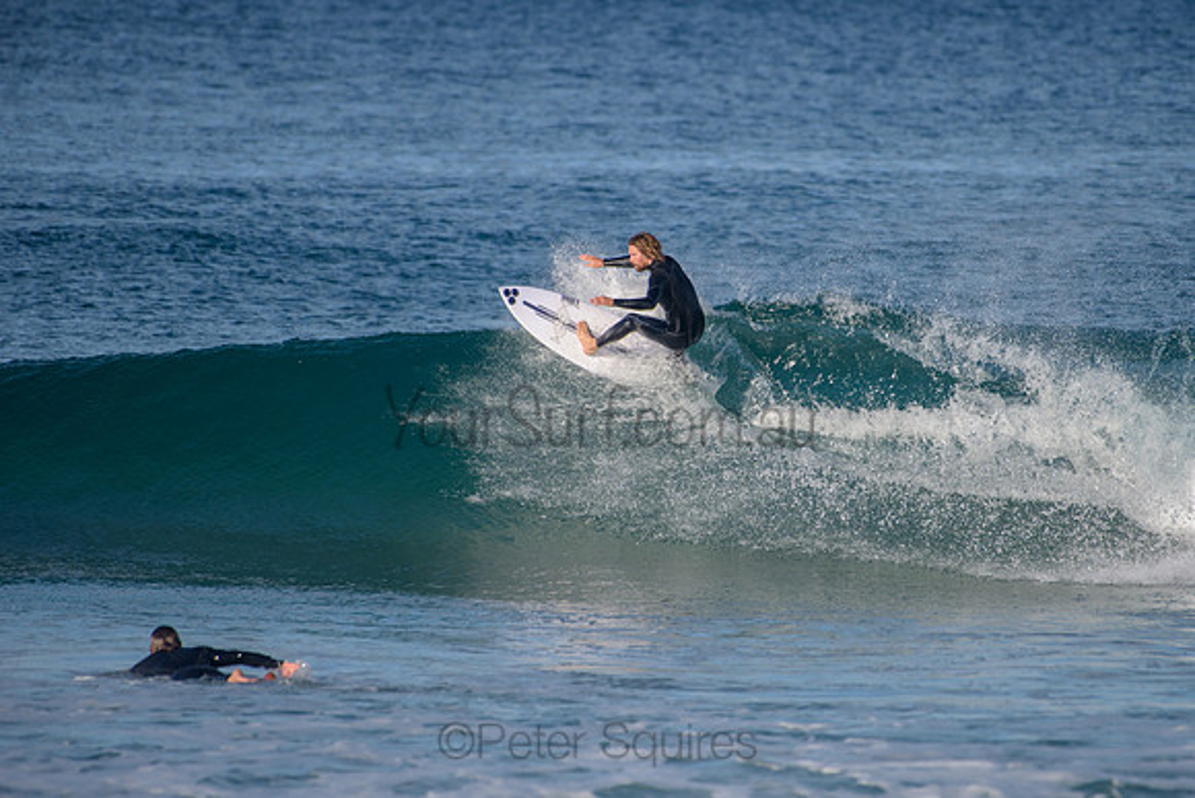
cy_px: 383
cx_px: 733
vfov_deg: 2.2
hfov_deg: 3.4
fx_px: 20361
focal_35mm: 613
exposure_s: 1/2000
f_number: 5.6
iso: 140
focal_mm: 500
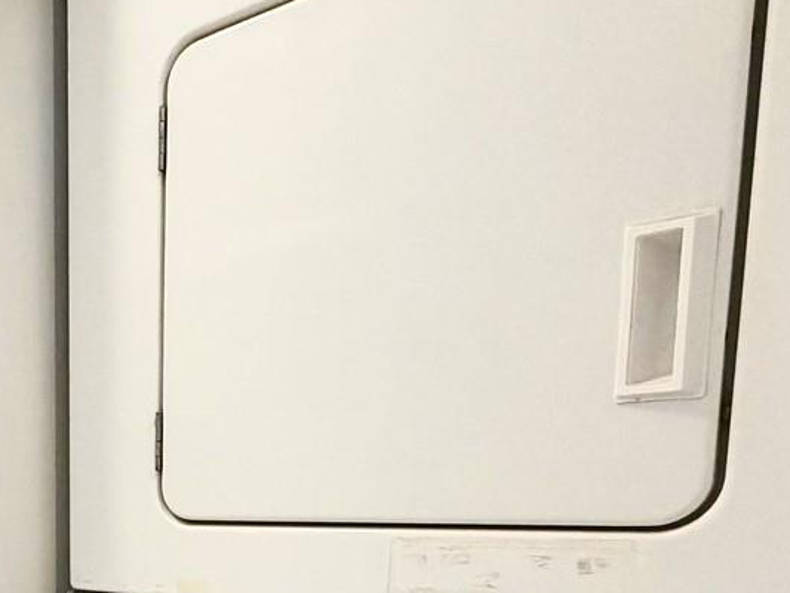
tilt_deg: -7.6
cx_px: -34
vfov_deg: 31.3
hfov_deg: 38.6
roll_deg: +0.5
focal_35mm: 42
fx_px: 959
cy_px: 618
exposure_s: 1/120
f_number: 2.2
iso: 250
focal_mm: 2.22
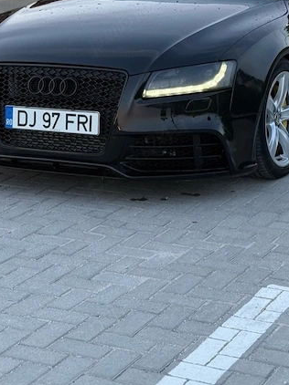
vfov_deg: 21.0
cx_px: 182
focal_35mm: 91
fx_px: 1014
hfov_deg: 16.2
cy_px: 30
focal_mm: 6.76
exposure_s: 1/50
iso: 125
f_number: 1.78
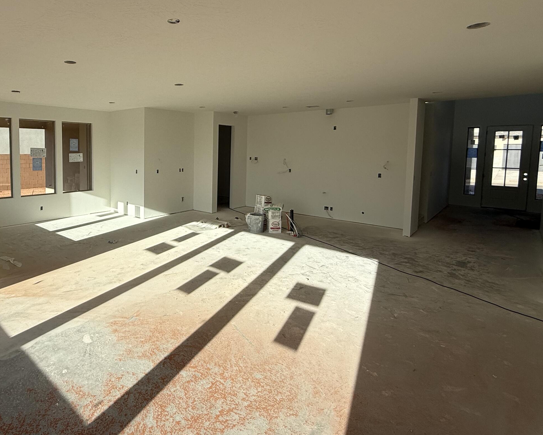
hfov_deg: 74.1
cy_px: 173
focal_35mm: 21
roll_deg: -1.1
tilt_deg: -2.4
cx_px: 162
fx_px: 338
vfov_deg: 64.9
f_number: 2.2
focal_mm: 2.22
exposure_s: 1/1087
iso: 50
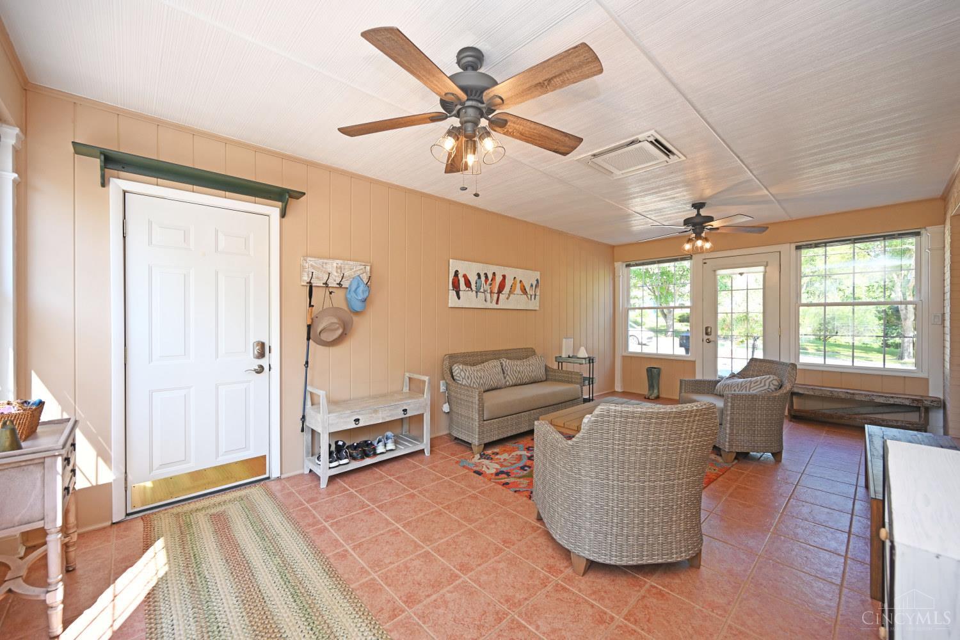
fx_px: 373
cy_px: 320
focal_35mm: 14
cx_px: 480
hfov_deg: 104.3
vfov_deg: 81.2
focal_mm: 14
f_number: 4
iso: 200
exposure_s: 1/60
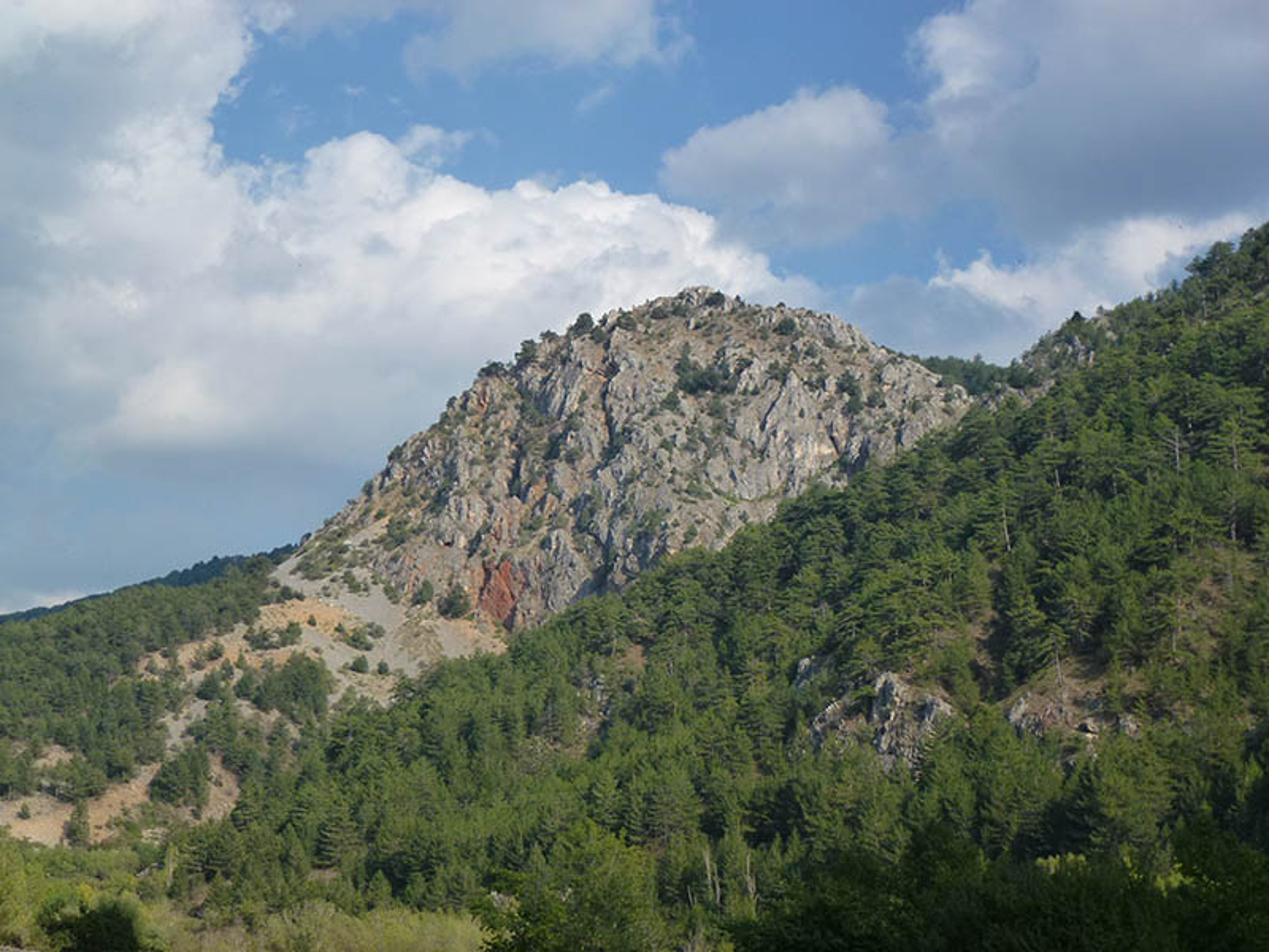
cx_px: 634
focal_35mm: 71
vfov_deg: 20.7
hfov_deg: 27.4
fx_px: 2603
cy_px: 476
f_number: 4.7
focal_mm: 12.7
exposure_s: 1/800
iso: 160
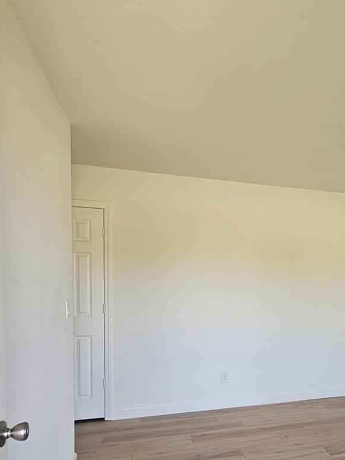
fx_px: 332
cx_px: 272
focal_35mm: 25
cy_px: 298
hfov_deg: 51.7
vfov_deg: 67.9
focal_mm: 2.2
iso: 64
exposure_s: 1/60
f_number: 2.2
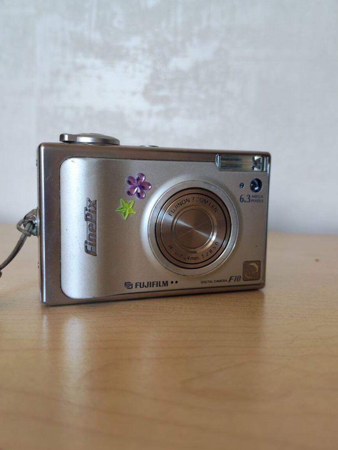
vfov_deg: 58.3
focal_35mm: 31
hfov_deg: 45.4
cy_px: 222
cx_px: 170
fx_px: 404
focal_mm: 6.12
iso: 800
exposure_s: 1/100
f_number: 1.9
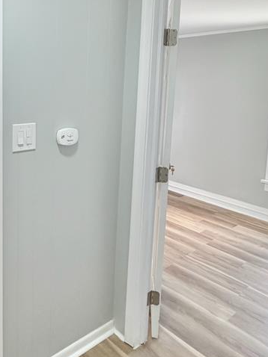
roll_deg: -1.0
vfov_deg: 58.9
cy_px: 125
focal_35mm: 30
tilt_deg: -7.7
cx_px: 38
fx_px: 310
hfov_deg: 43.6
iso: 160
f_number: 2.2
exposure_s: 1/120
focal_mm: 2.22
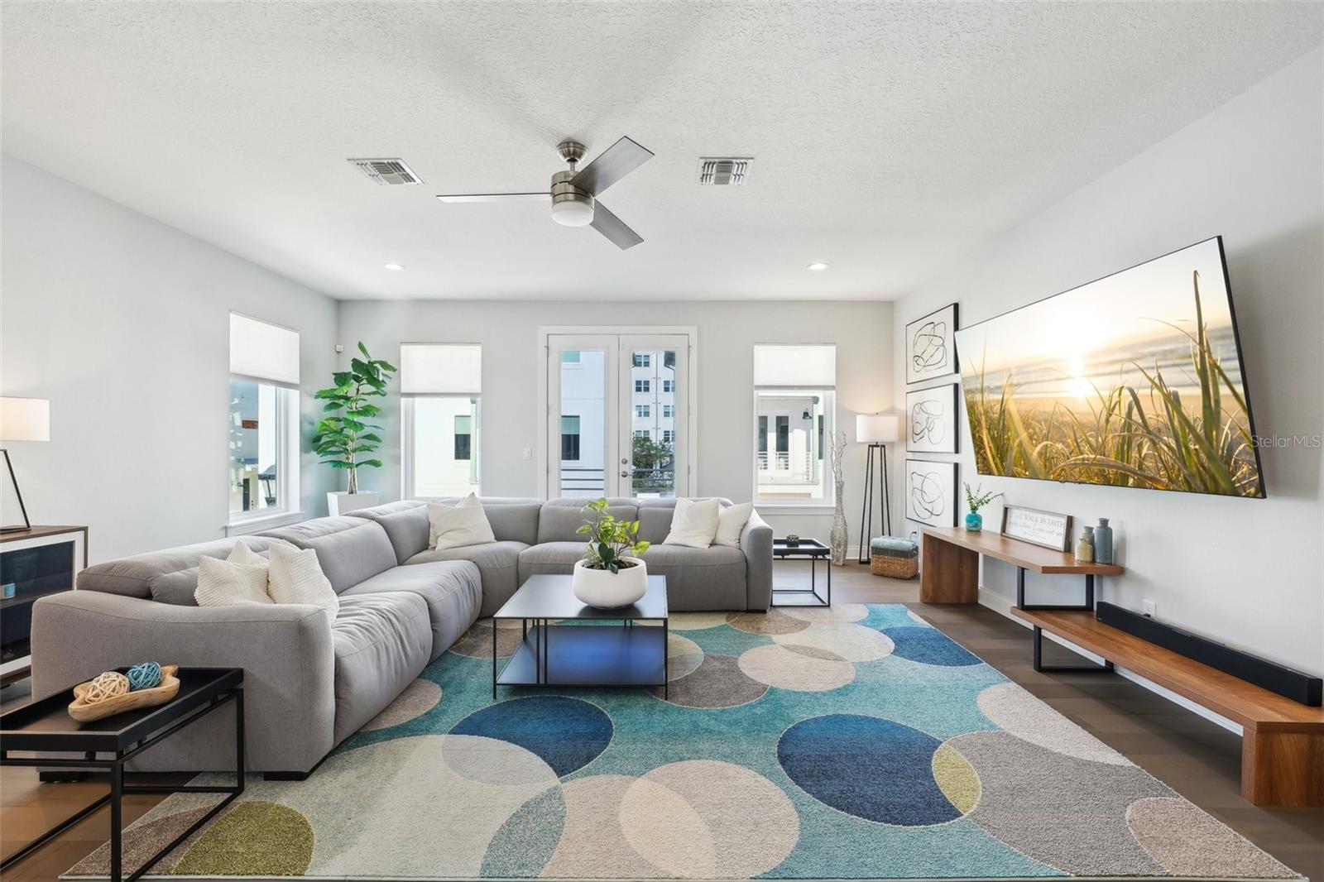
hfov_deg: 100.4
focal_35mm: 15
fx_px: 552
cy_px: 441
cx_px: 662
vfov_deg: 77.3
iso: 500
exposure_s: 1/80
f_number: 8
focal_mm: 15
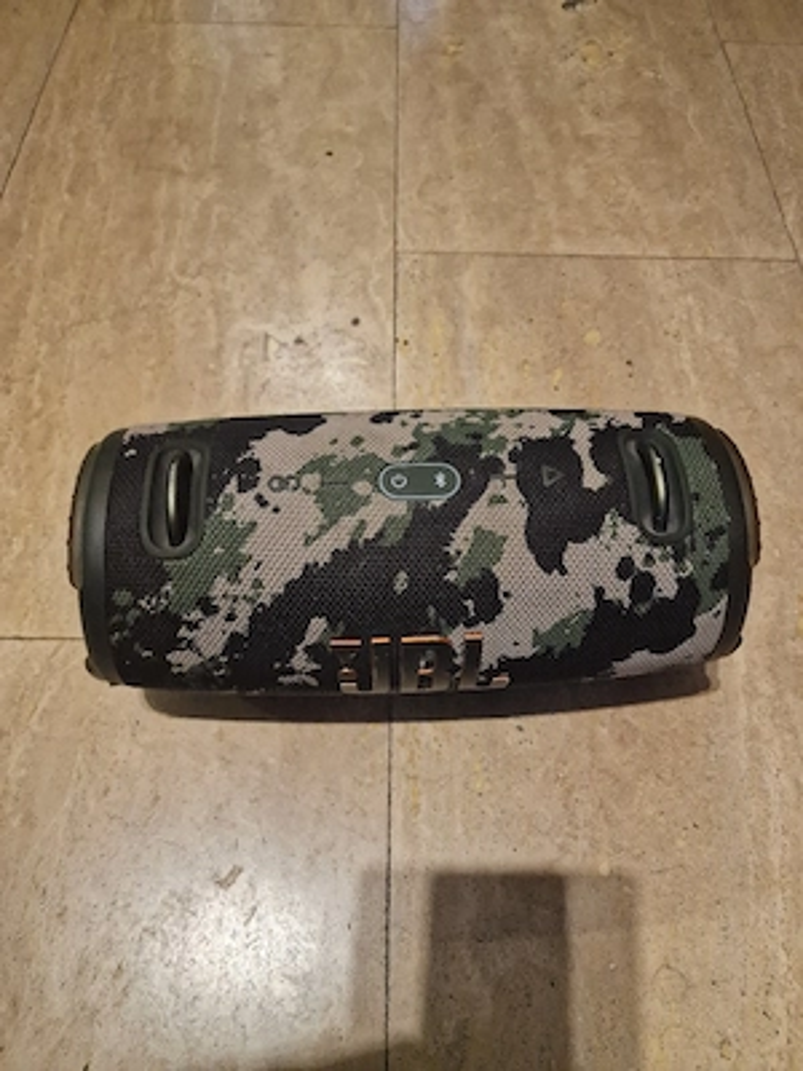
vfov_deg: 73.9
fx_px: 711
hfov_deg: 58.9
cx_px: 402
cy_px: 536
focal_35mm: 23
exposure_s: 1/100
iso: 800
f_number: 1.8
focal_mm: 6.4
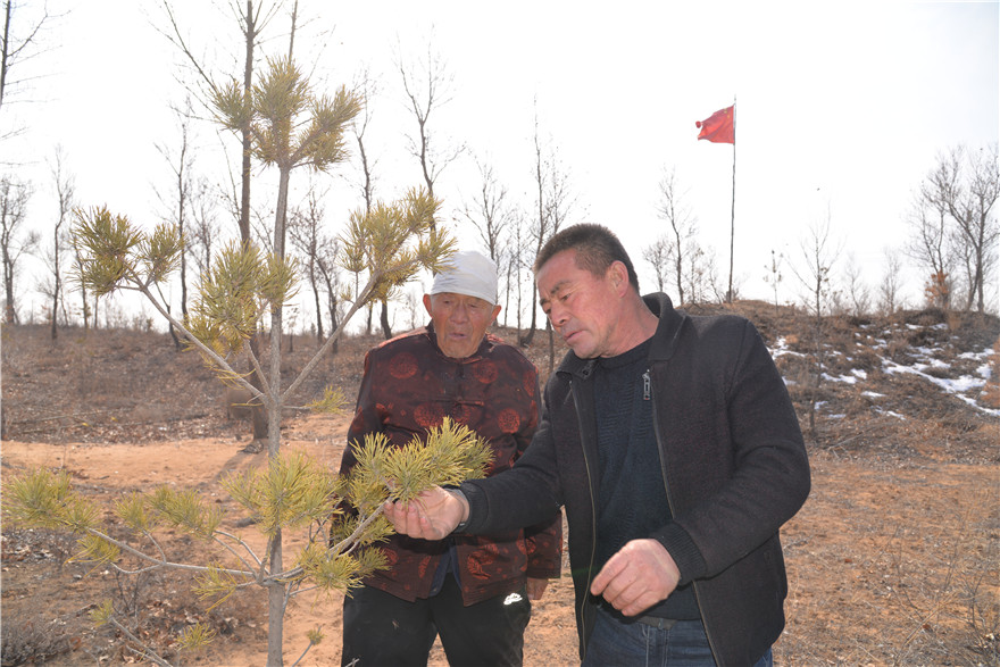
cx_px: 500
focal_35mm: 24
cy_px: 334
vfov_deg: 53.2
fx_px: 667
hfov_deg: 73.7
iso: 100
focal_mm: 24
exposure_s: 1/200
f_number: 7.1
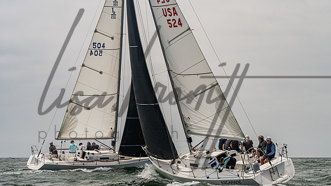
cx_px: 192
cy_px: 89
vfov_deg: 13.3
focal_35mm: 91
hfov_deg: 23.4
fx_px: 799
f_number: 8
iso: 500
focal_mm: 70
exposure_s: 1/4000
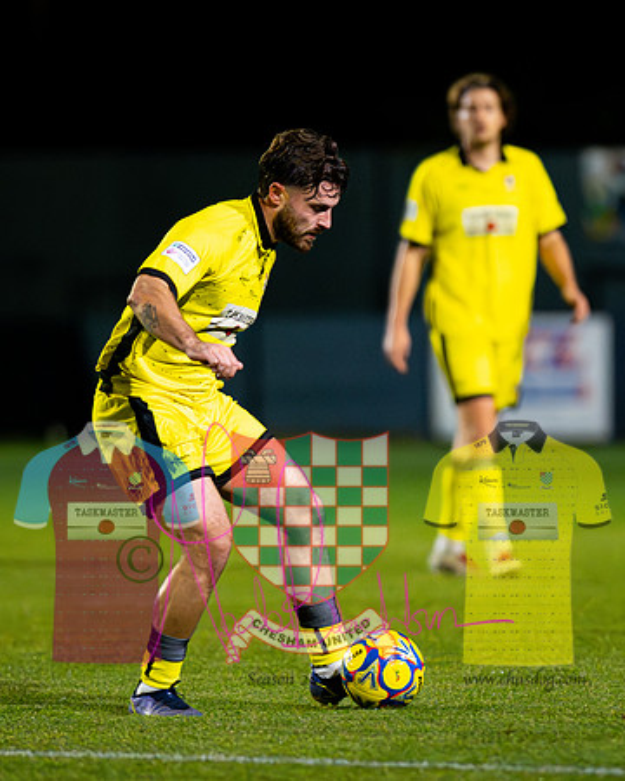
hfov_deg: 2.9
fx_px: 12521
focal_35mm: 542
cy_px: 456
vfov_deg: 3.6
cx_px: 229
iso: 8000
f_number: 2.8
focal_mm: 300
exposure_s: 1/1250
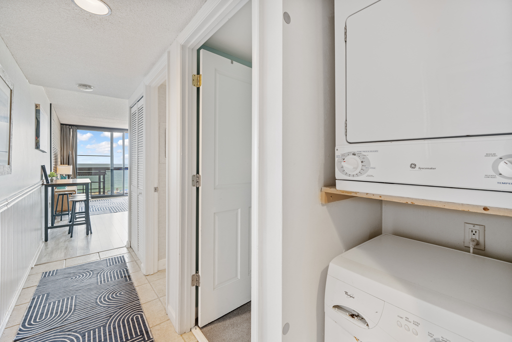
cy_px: 171
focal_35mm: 14
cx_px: 256
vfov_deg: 81.2
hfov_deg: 104.2
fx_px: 199
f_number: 8
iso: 320
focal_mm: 14
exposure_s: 1/6
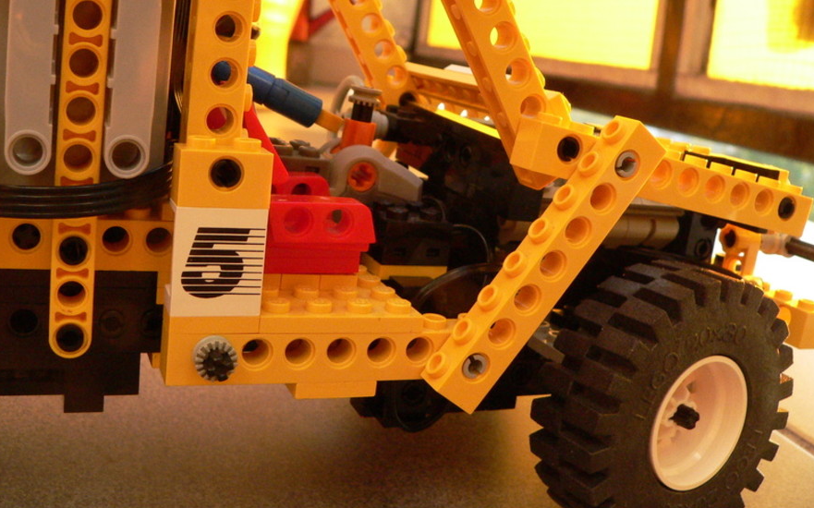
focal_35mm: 39
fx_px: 865
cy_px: 208
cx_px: 406
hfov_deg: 50.4
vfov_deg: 32.7
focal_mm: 6
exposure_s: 1/250
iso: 400
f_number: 4
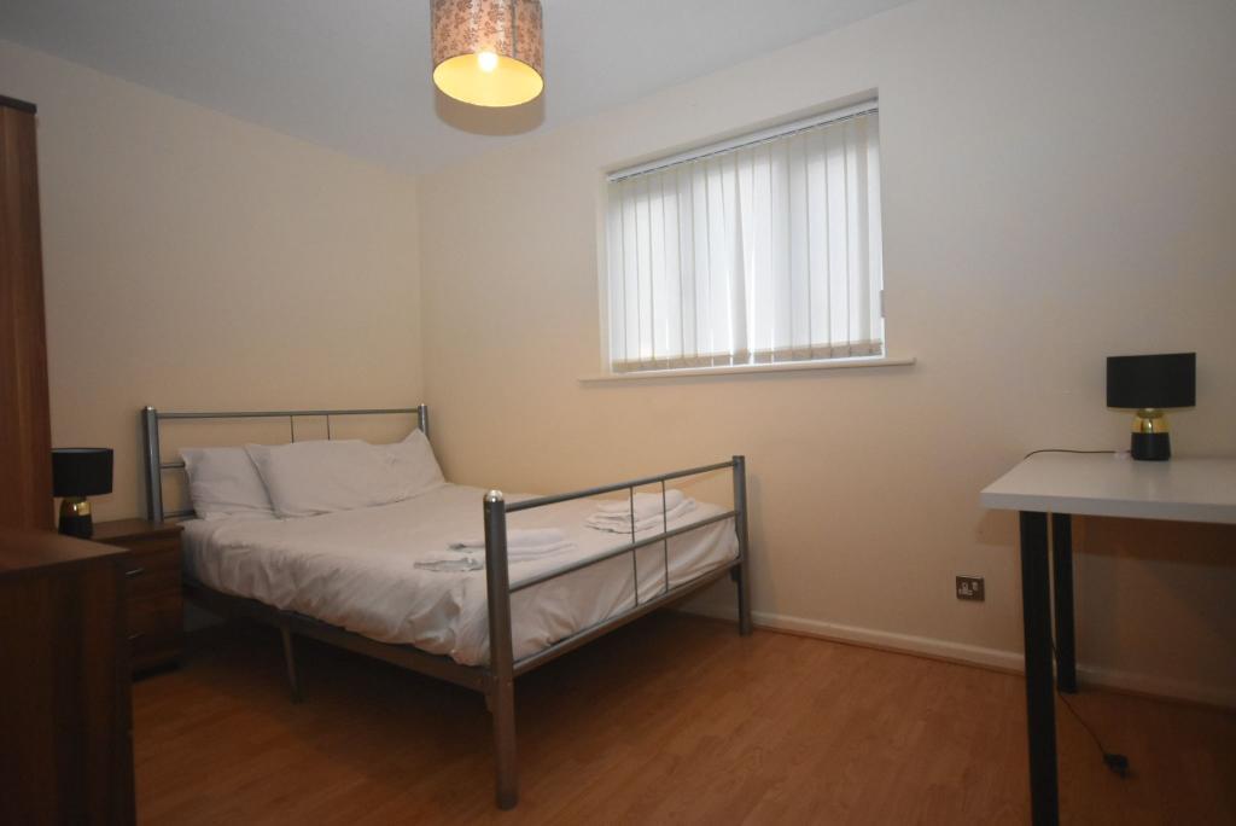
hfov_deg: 85.4
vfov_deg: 63.3
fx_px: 670
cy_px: 413
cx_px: 618
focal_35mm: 20
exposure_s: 1/60
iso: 3200
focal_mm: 13
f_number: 4.5
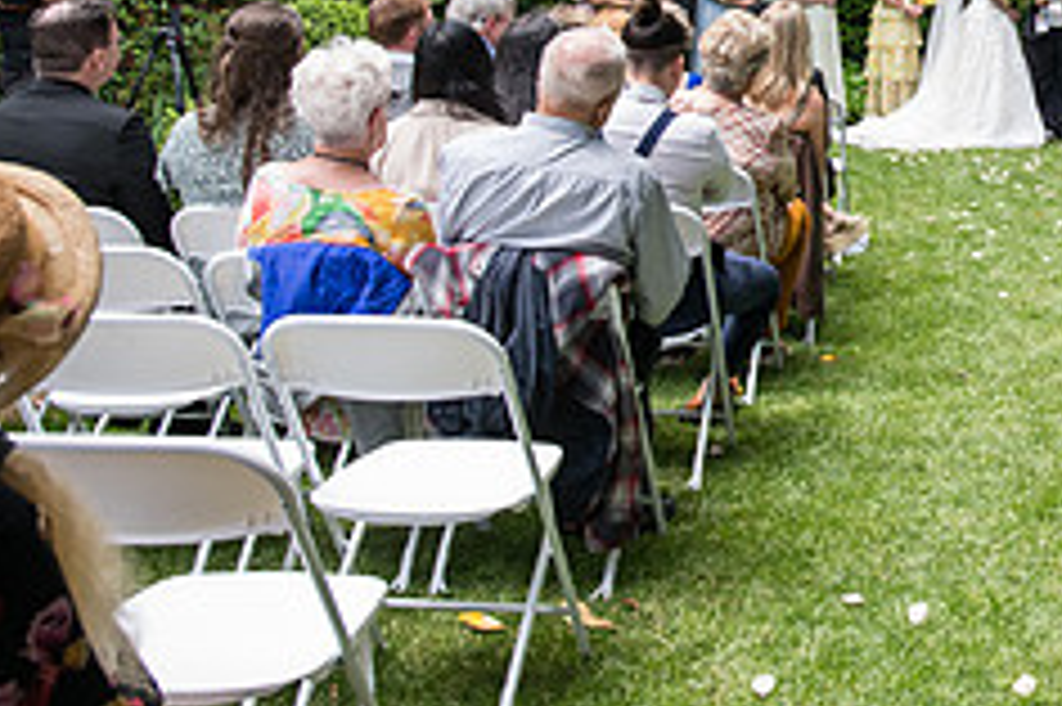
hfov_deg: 31.2
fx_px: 1739
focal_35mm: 59
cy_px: 7
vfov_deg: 22.1
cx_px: 1080
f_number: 5
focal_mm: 24
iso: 1000
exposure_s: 1/400
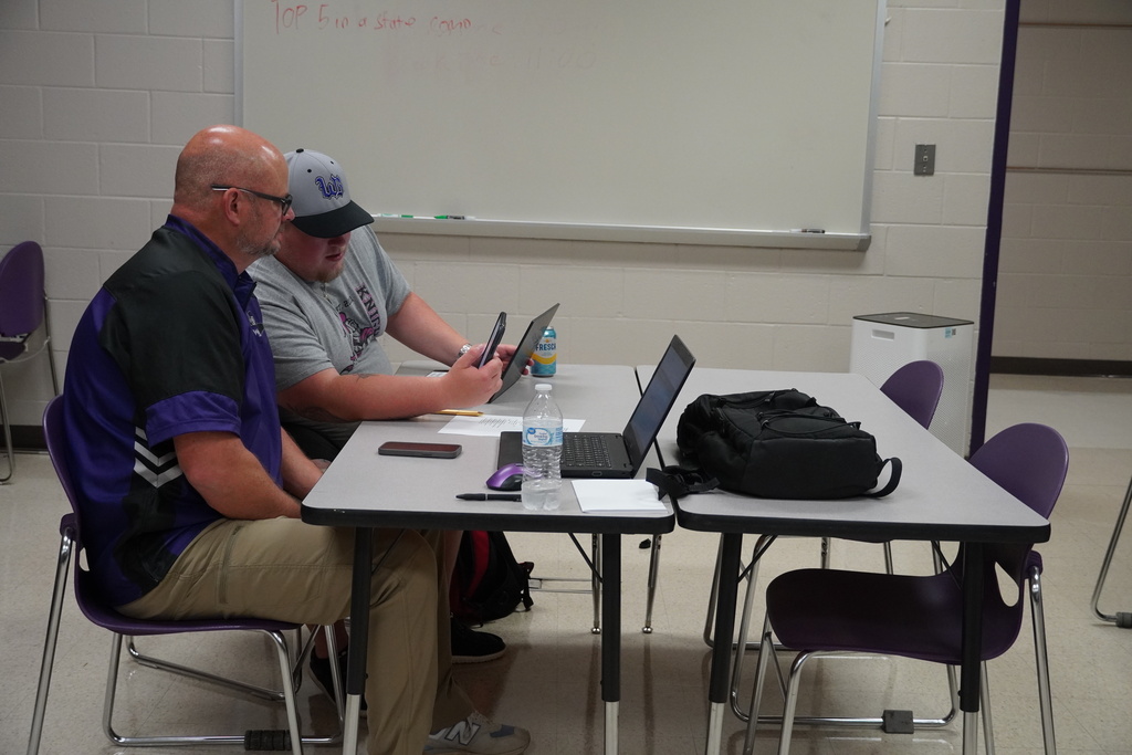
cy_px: 378
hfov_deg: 42.3
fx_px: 1462
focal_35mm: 46
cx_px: 566
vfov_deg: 29.0
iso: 1600
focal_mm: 31
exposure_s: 1/160
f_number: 4.5
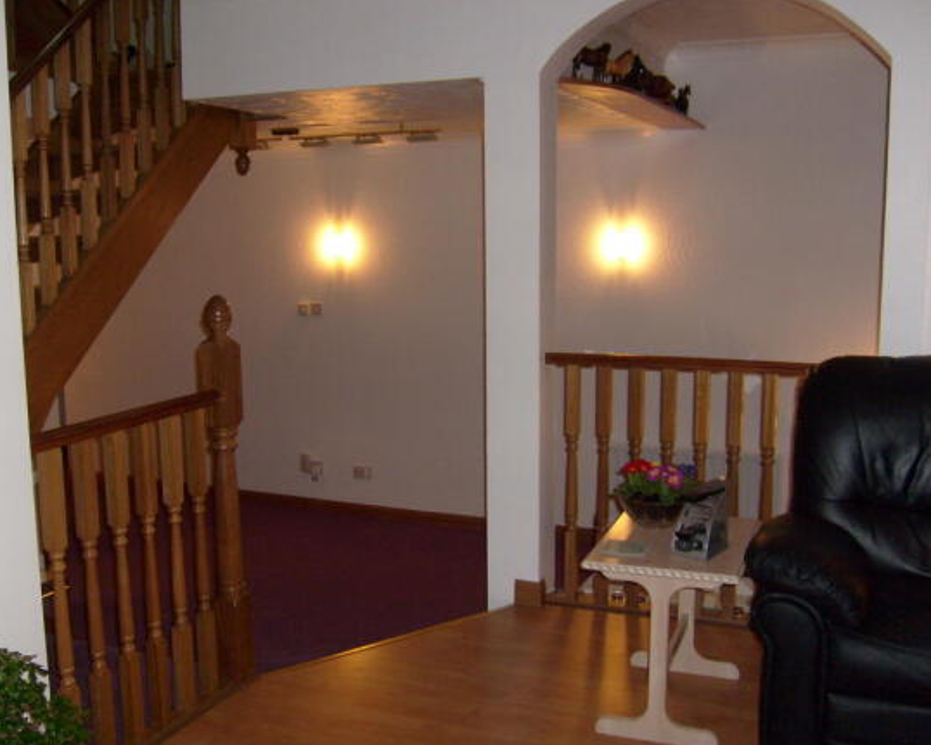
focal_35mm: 37
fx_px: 1020
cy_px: 376
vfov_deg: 40.2
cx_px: 468
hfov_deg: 49.1
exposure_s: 1/45
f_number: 2.8
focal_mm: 5.8
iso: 100
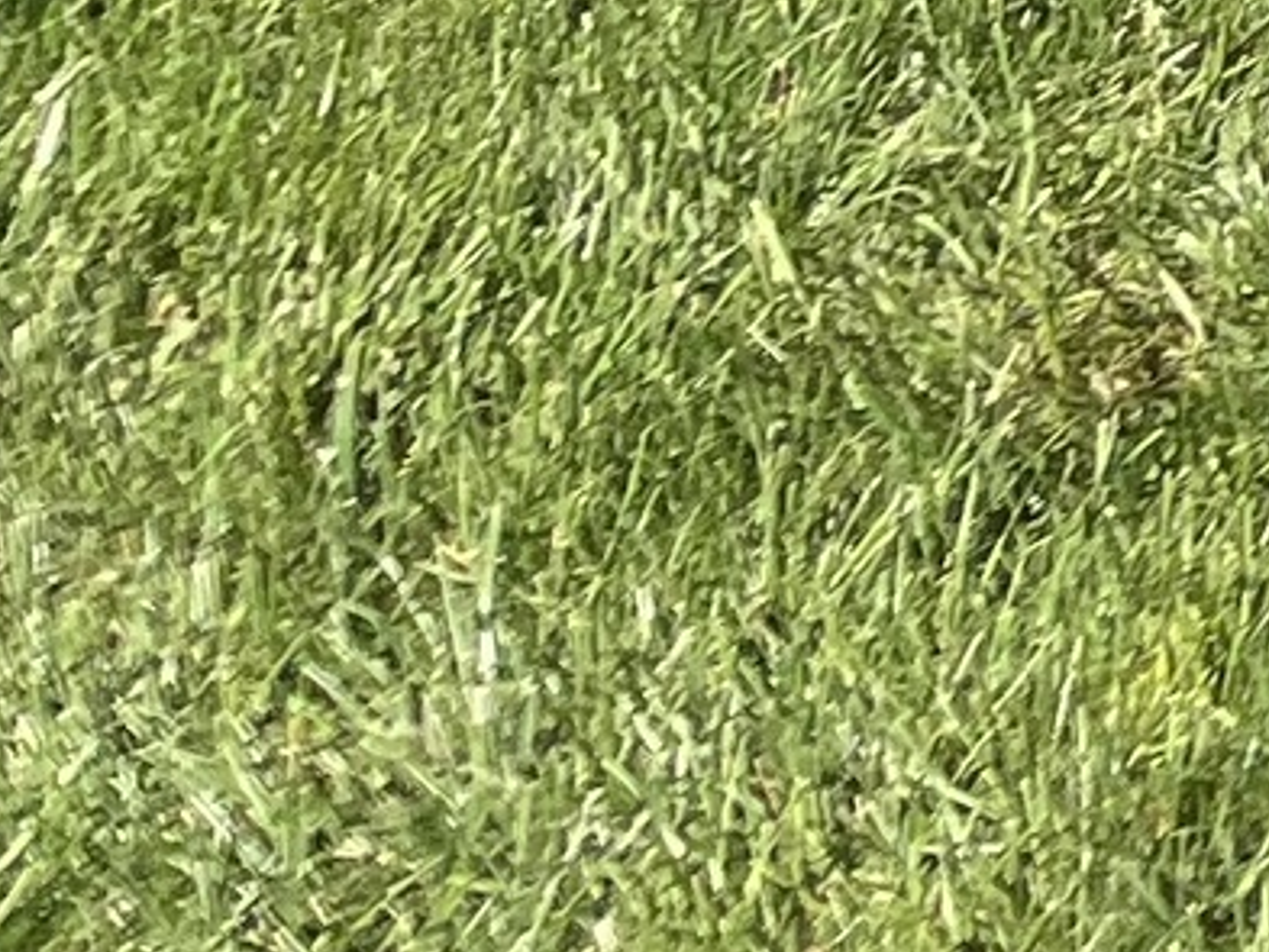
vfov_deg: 6.3
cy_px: -2504
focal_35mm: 203
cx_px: 4756
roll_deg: +2.2
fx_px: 7444
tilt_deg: +7.6
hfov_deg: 7.5
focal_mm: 5.1
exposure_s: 1/1890
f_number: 1.6
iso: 50
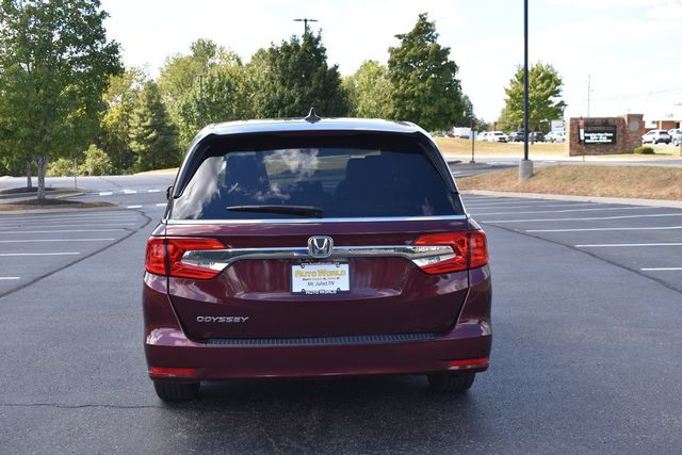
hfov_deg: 41.1
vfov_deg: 28.1
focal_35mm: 48
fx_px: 909
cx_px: 341
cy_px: 228
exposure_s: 1/250
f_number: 6.3
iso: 200
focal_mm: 32
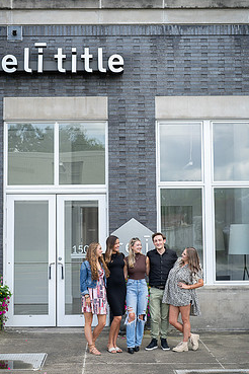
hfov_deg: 22.2
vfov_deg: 32.9
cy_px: 191
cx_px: 109
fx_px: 633
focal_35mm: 61
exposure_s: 1/160
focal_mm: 50
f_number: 4
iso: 100
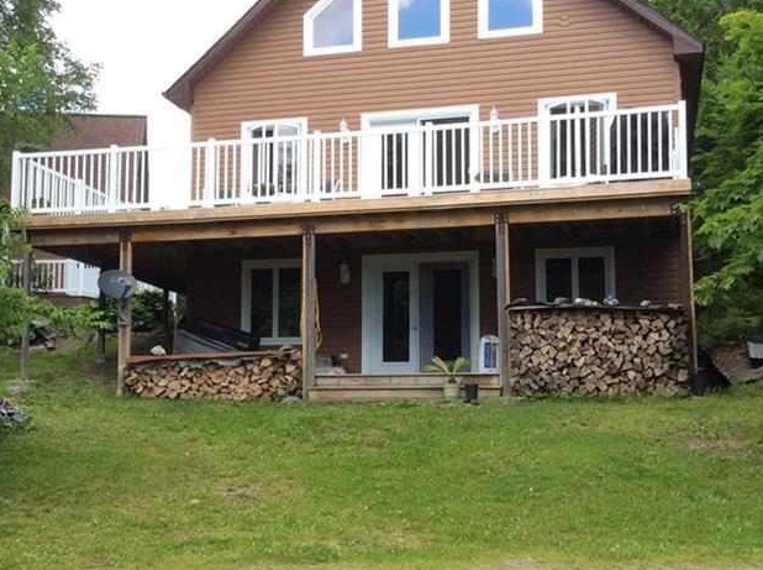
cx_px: 293
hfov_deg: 36.1
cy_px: 286
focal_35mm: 53
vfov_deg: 27.4
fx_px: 1166
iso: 32
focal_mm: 3.3
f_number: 2.4
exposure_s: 1/280
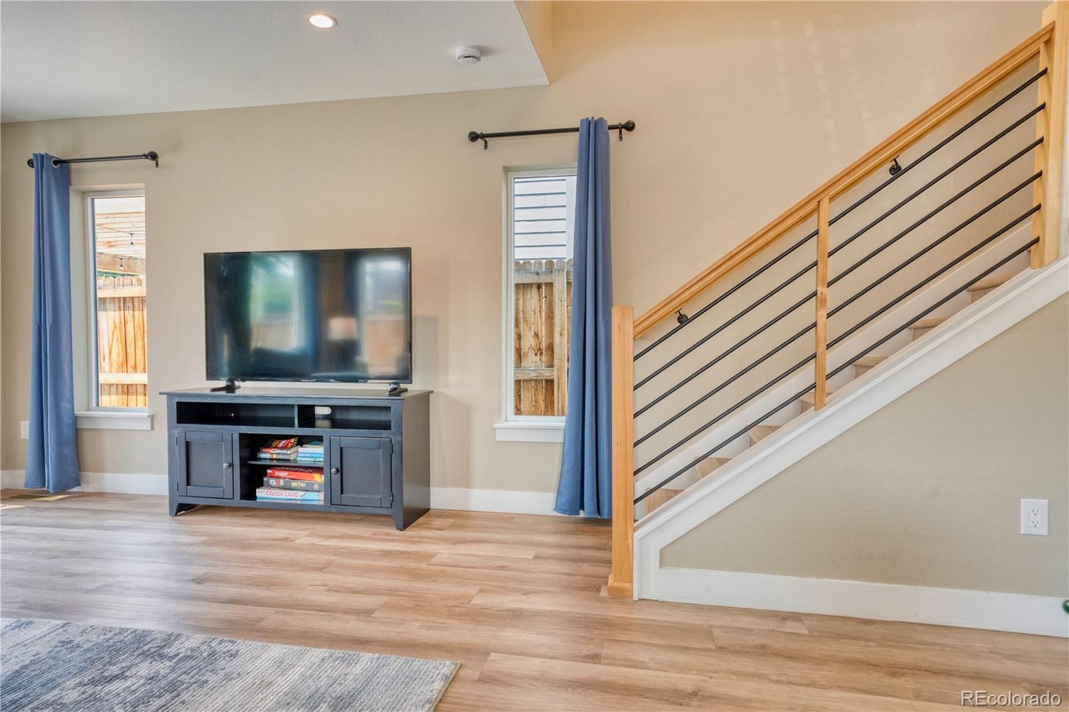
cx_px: 534
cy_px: 356
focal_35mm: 21
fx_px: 623
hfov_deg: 81.2
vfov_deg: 59.5
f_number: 7.1
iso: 1250
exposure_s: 1/30
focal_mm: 21
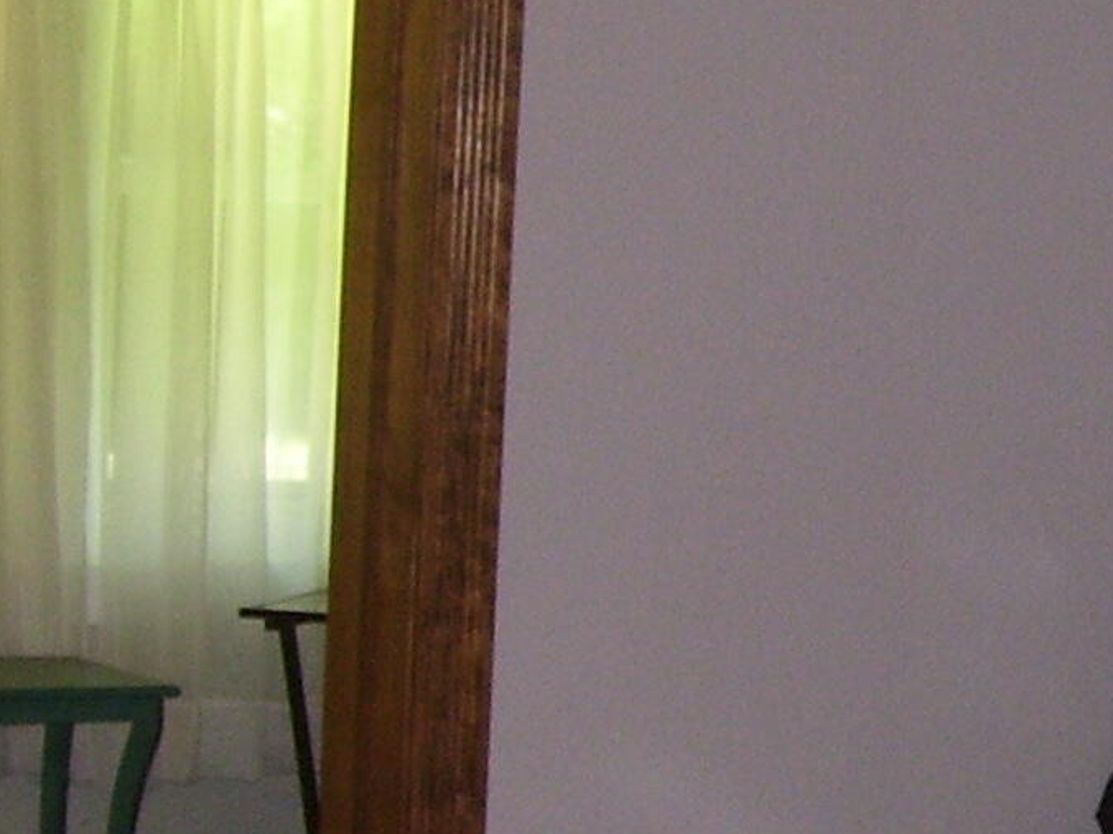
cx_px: 1503
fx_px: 4534
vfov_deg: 10.5
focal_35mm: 141
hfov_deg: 13.4
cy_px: 569
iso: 125
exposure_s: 1/60
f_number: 2.7
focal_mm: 6
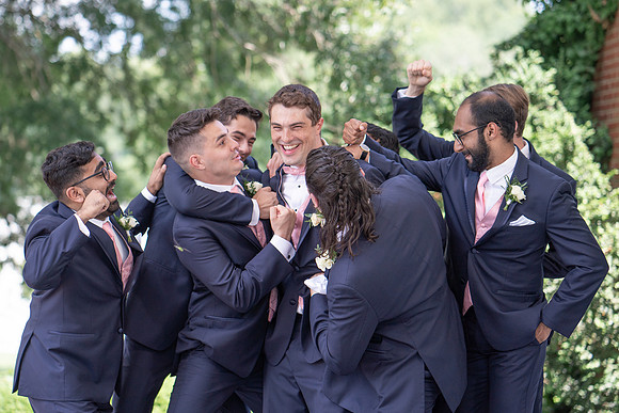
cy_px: 220
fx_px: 1709
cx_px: 266
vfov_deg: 13.8
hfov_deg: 20.5
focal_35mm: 99
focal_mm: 85
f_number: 2.2
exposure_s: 1/1000
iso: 100
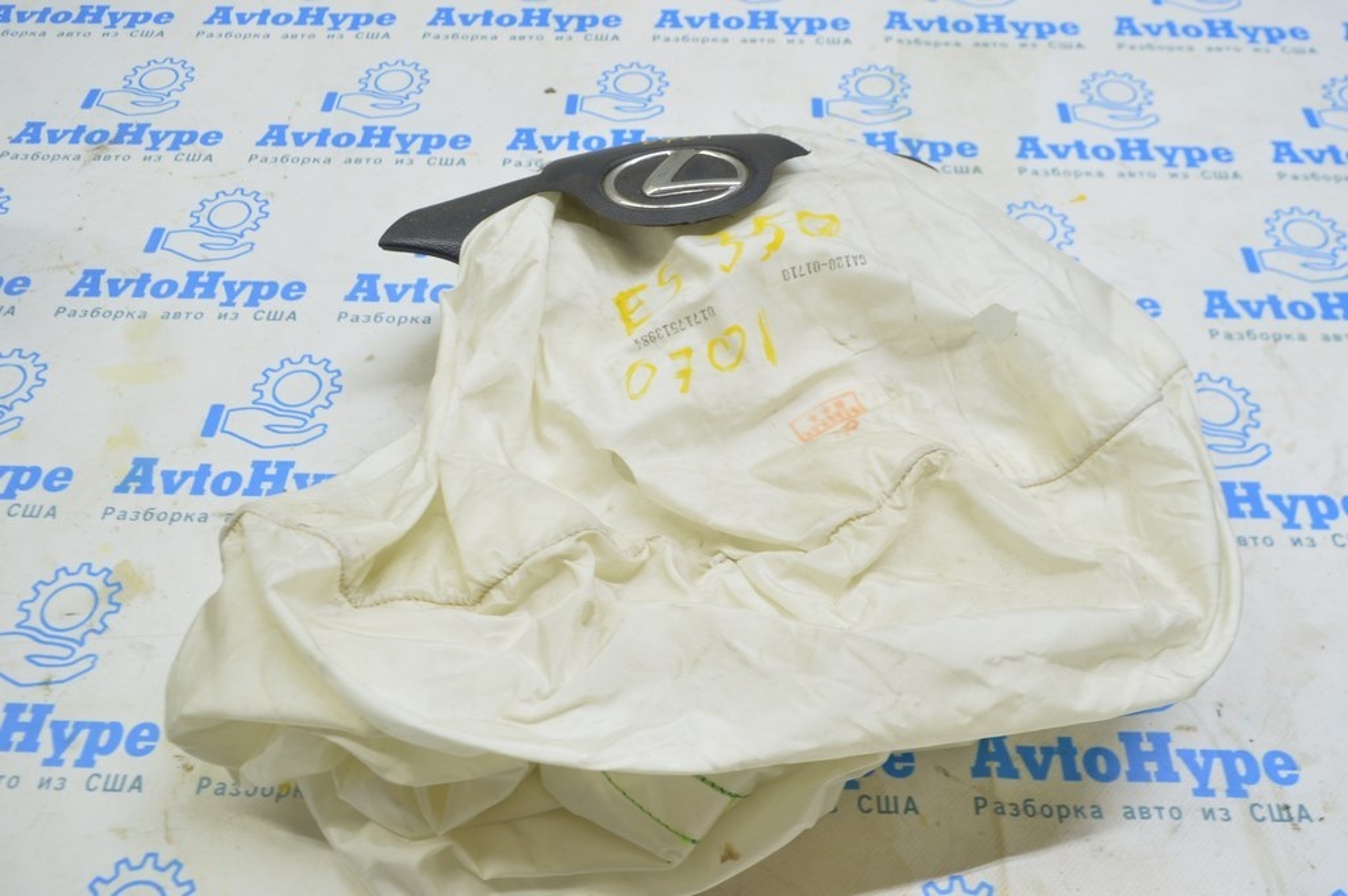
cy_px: 448
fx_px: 1122
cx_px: 674
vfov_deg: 43.5
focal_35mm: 30
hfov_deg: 62.0
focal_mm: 20
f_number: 5.6
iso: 400
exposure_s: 1/20
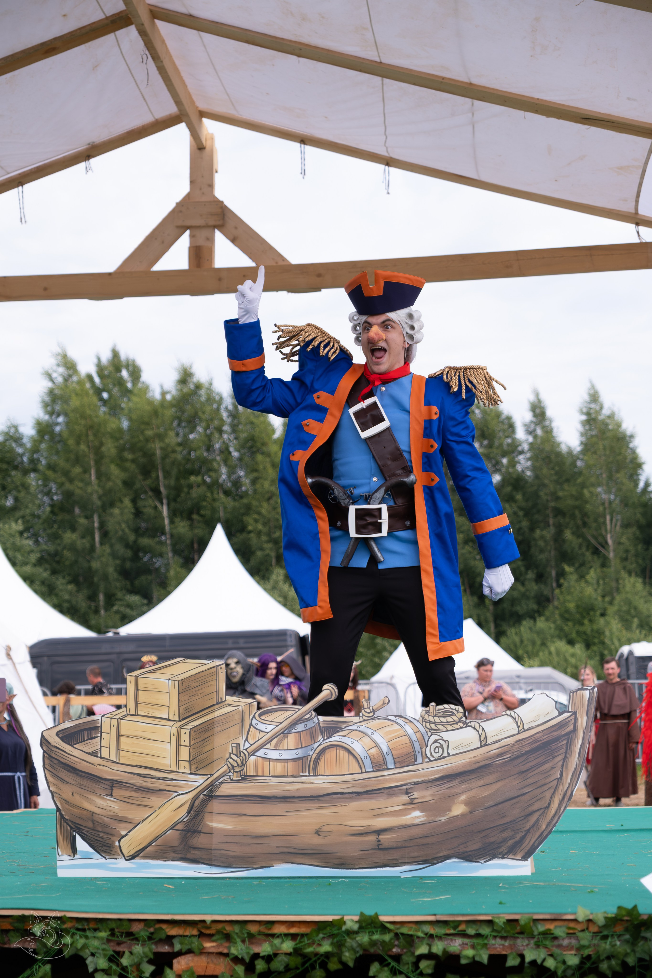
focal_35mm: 64
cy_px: 489
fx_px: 1739
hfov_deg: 21.2
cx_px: 326
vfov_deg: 31.4
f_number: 2.8
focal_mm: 42.7
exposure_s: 1/1250
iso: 160
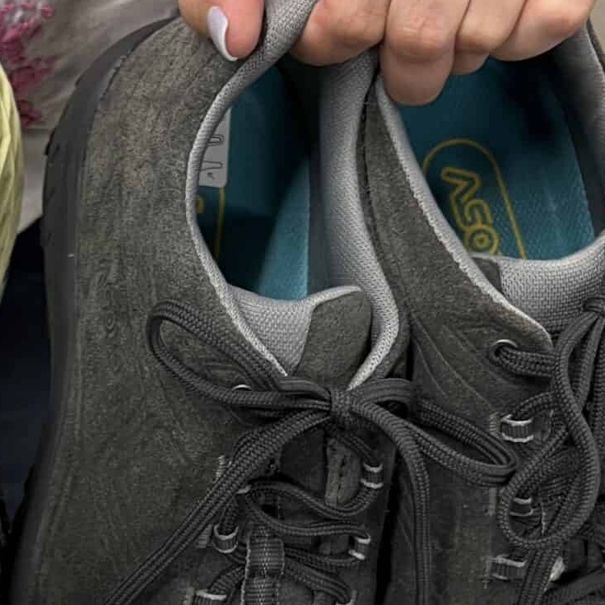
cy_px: 490
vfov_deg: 21.4
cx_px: -12
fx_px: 1582
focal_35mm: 80
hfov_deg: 20.9
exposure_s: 1/60
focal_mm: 5.7
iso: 125
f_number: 1.5
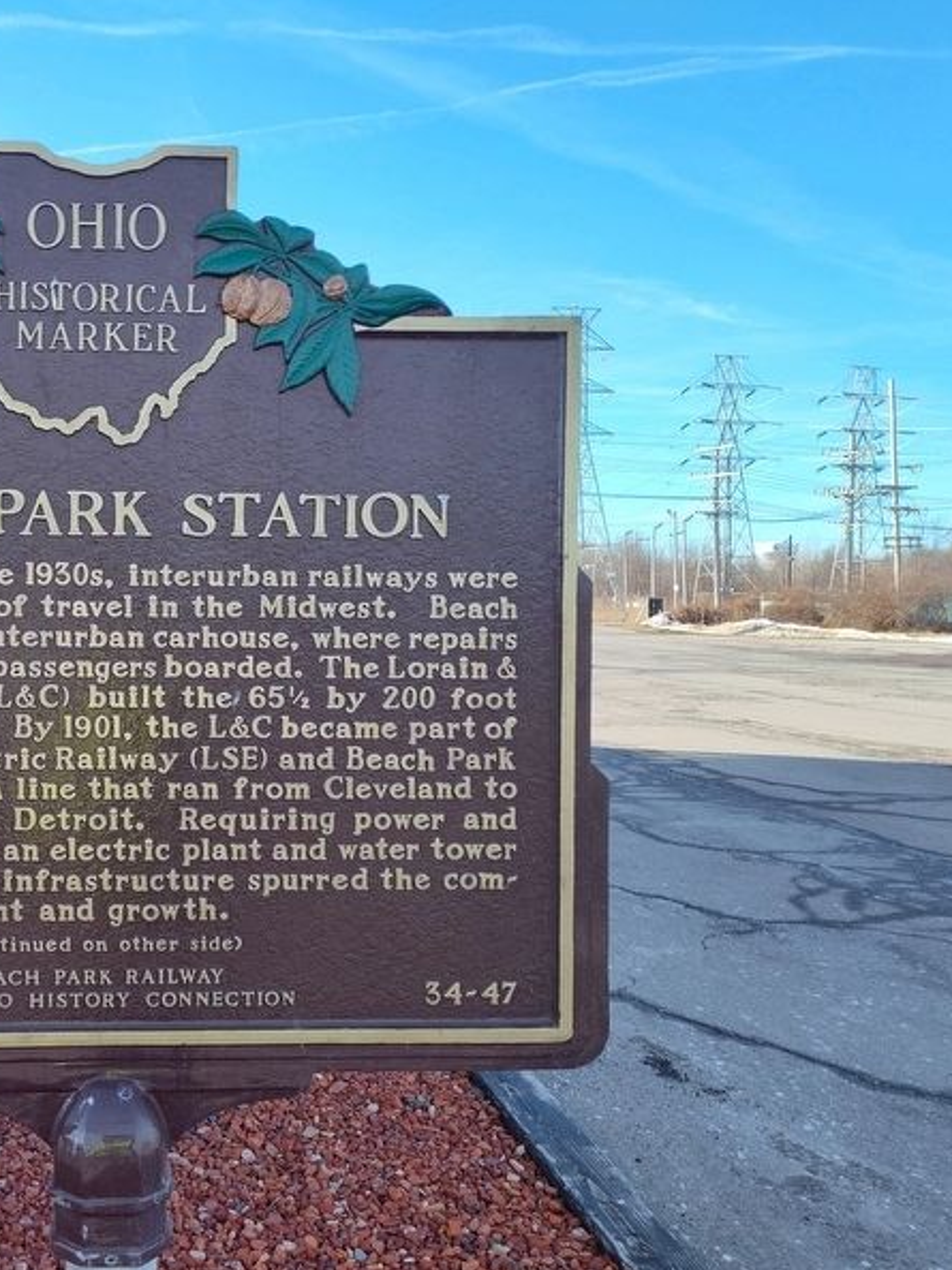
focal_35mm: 31
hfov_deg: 42.5
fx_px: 1138
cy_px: 635
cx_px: 139
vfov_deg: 58.4
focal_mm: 5.56
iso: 100
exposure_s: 1/552
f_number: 1.8
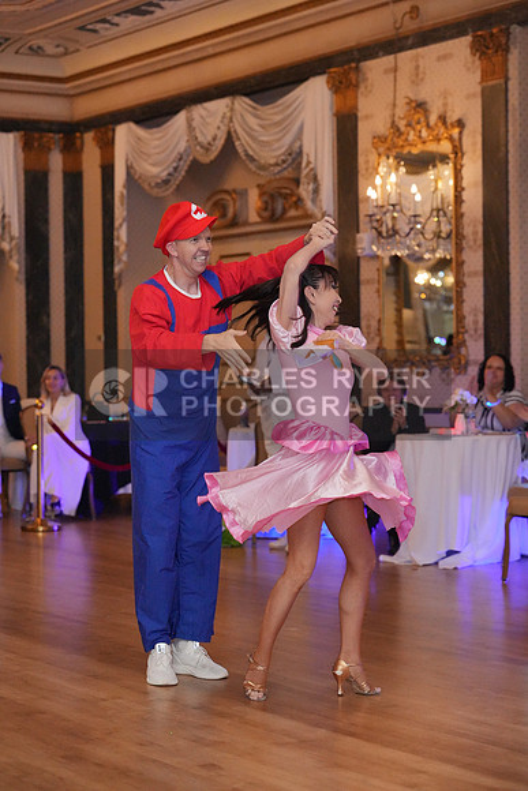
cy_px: 396
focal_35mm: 78
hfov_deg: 17.5
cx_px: 264
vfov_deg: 26.0
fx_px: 1715
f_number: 3.2
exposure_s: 1/250
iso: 8000
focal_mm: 78
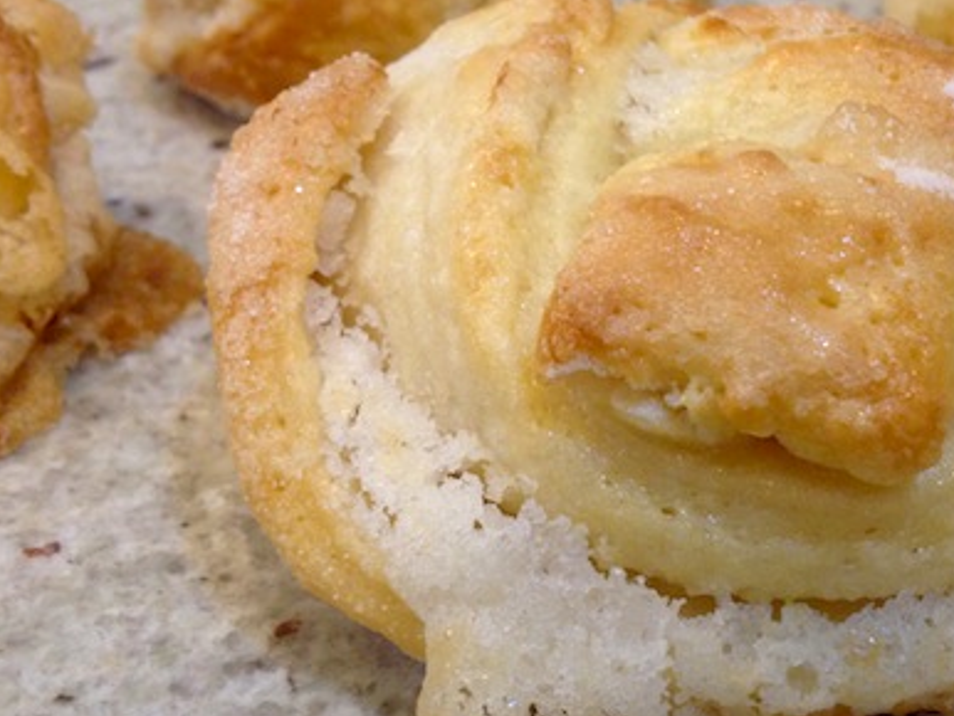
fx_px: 1599
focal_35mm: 58
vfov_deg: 25.3
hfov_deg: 32.8
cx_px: 667
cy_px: 351
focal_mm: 4.28
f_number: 2.4
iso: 100
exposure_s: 1/20
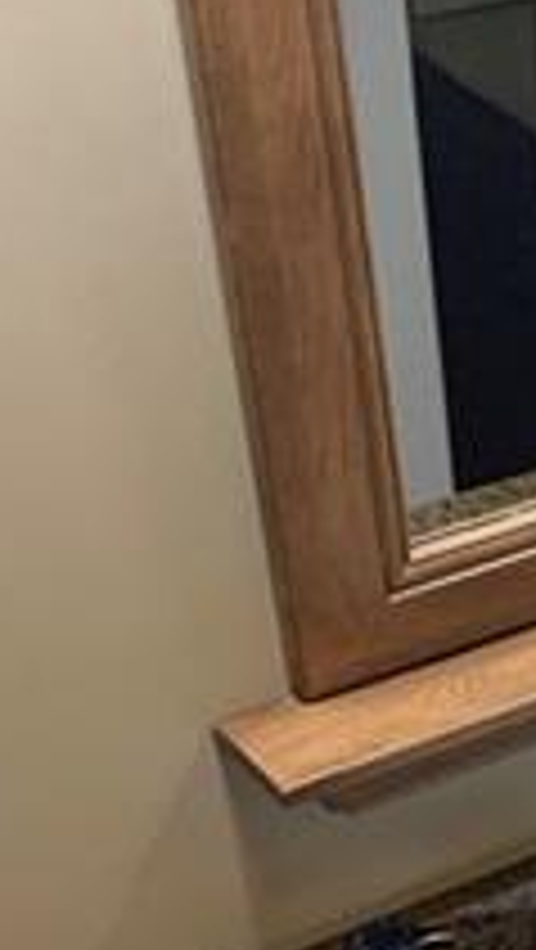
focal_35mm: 103
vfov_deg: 20.5
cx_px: 1203
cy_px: 765
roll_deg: -4.6
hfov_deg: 10.5
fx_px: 2597
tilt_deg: -33.1
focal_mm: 4.25
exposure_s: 1/60
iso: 100
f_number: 1.8
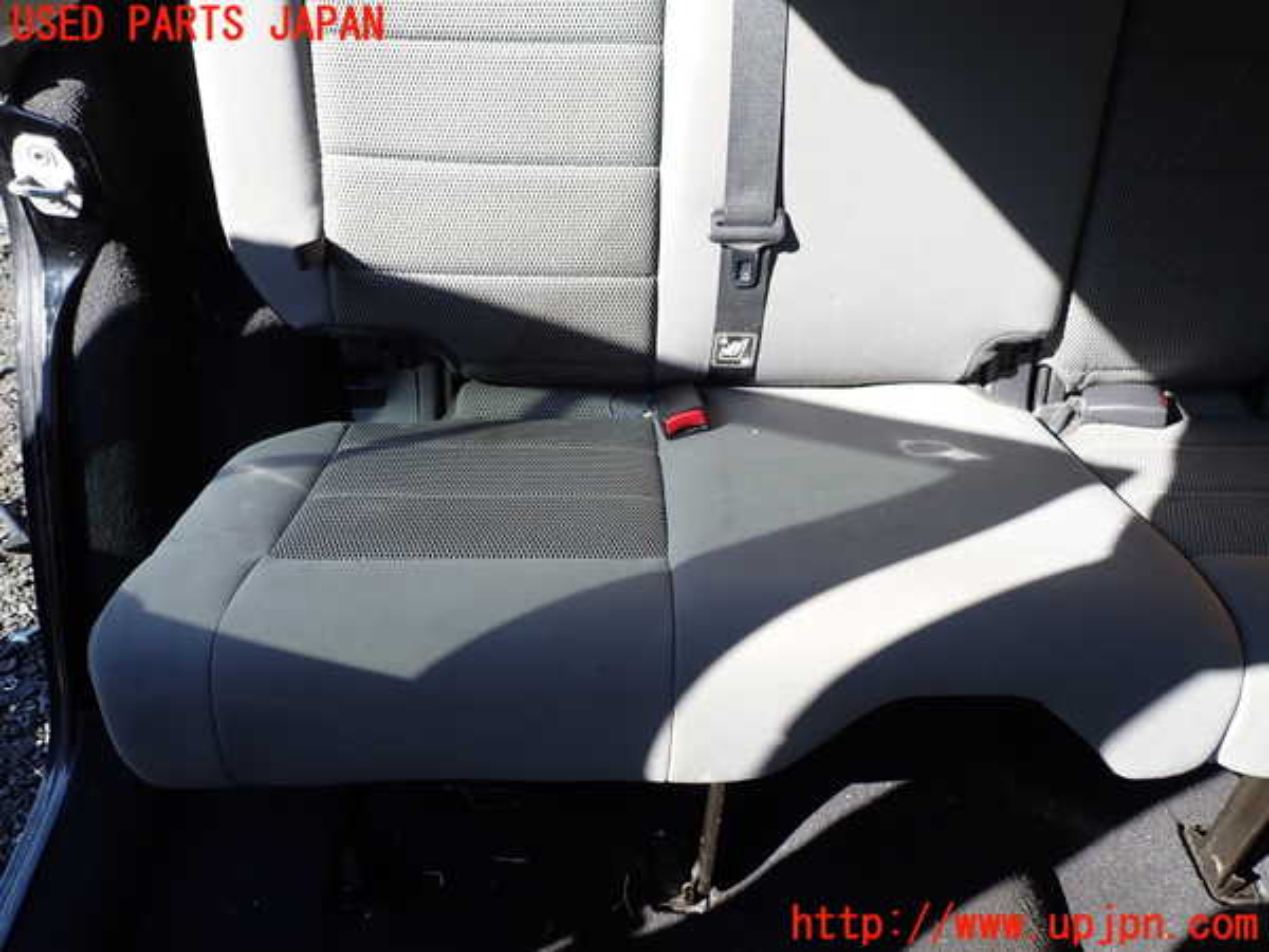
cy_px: 476
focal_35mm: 25
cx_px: 634
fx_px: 916
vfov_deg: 54.9
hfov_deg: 69.4
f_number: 2.8
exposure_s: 1/200
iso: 100
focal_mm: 4.5
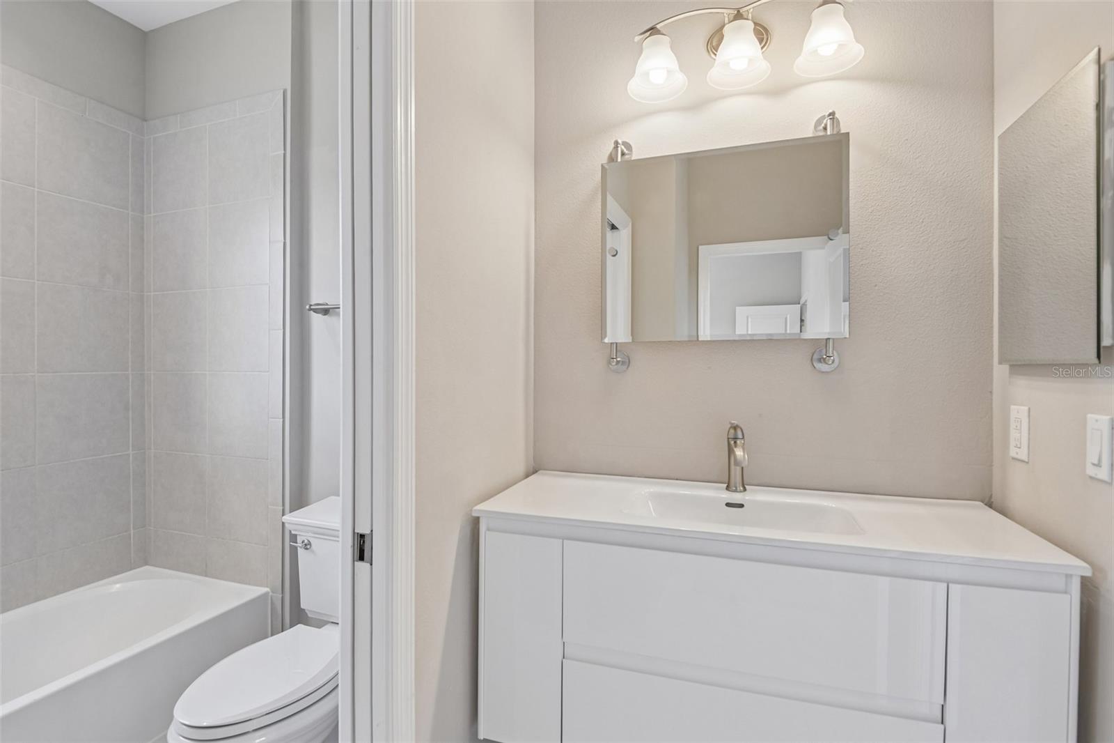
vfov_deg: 73.7
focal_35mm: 16
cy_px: 372
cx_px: 557
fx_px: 495
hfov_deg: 96.7
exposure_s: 1/30
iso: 400
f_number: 8
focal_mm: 16
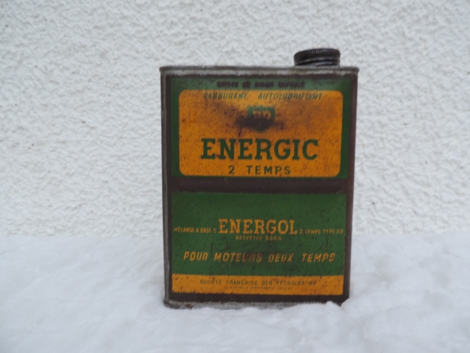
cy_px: 176
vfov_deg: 56.8
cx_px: 235
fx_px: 326
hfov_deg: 71.6
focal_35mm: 24
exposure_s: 1/30
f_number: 3
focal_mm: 4.3
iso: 90
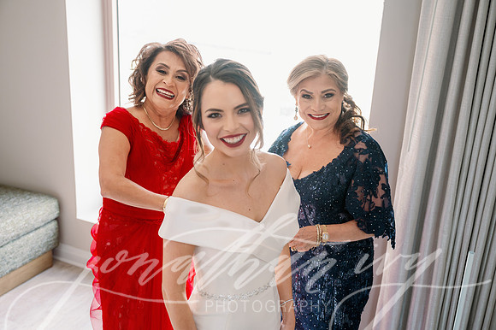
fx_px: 534
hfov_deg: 49.8
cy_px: 161
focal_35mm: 39
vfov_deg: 34.3
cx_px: 243
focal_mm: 38
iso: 800
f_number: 3.2
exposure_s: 1/200
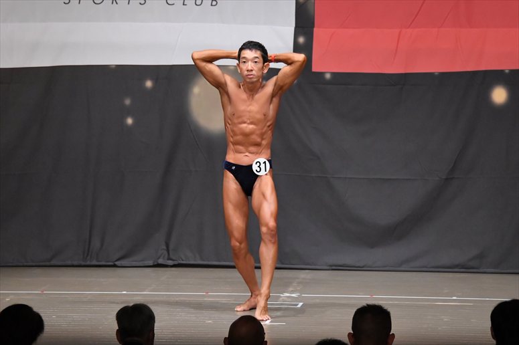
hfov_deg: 10.2
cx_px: 260
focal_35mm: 202
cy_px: 172
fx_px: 2911
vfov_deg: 6.8
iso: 6400
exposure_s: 1/400
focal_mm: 135
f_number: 5.6
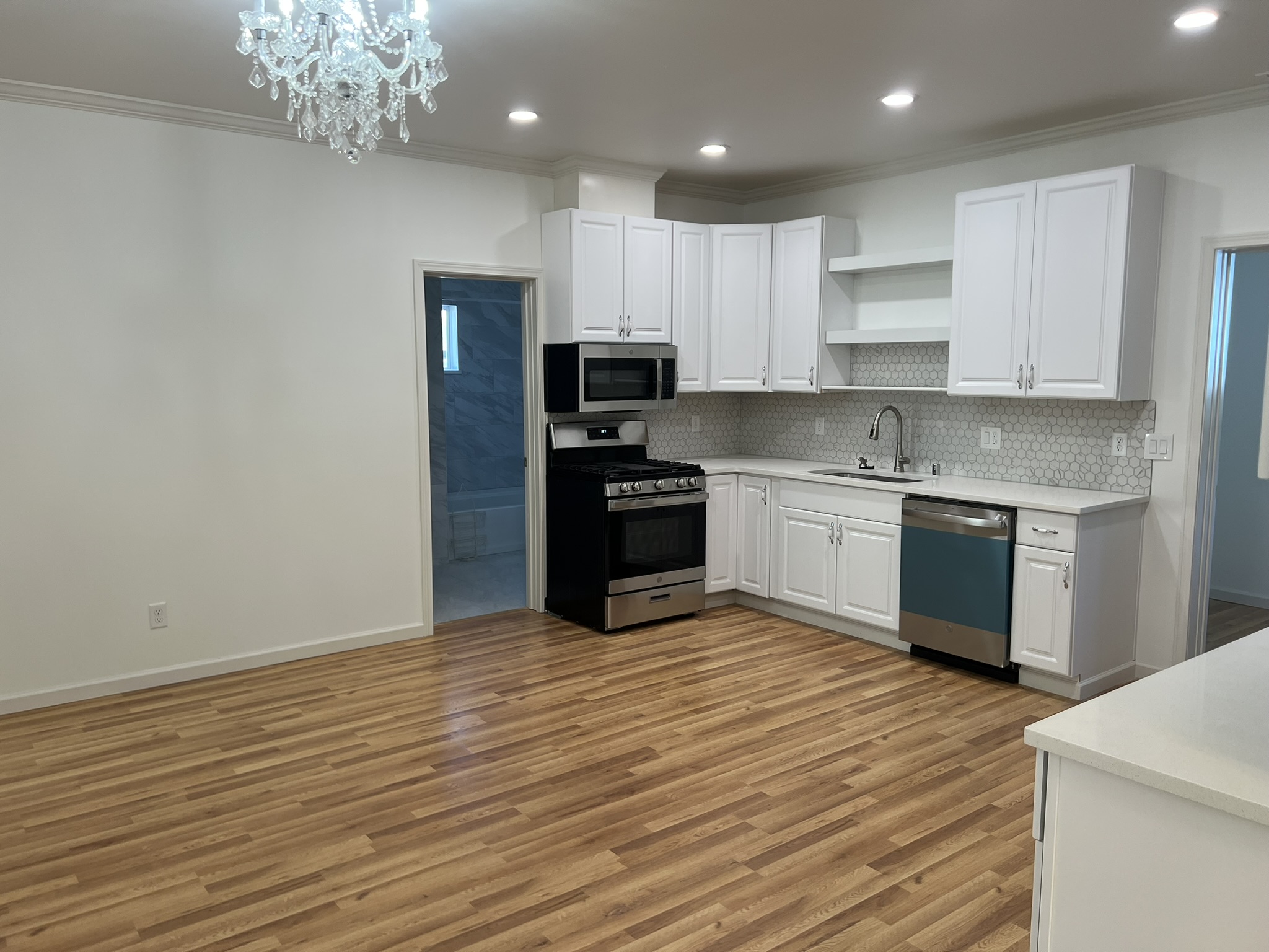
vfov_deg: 53.1
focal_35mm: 26
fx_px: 953
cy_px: 476
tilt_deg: -6.1
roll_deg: +0.3
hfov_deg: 67.3
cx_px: 634
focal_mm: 5.7
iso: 100
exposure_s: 1/120
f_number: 1.5
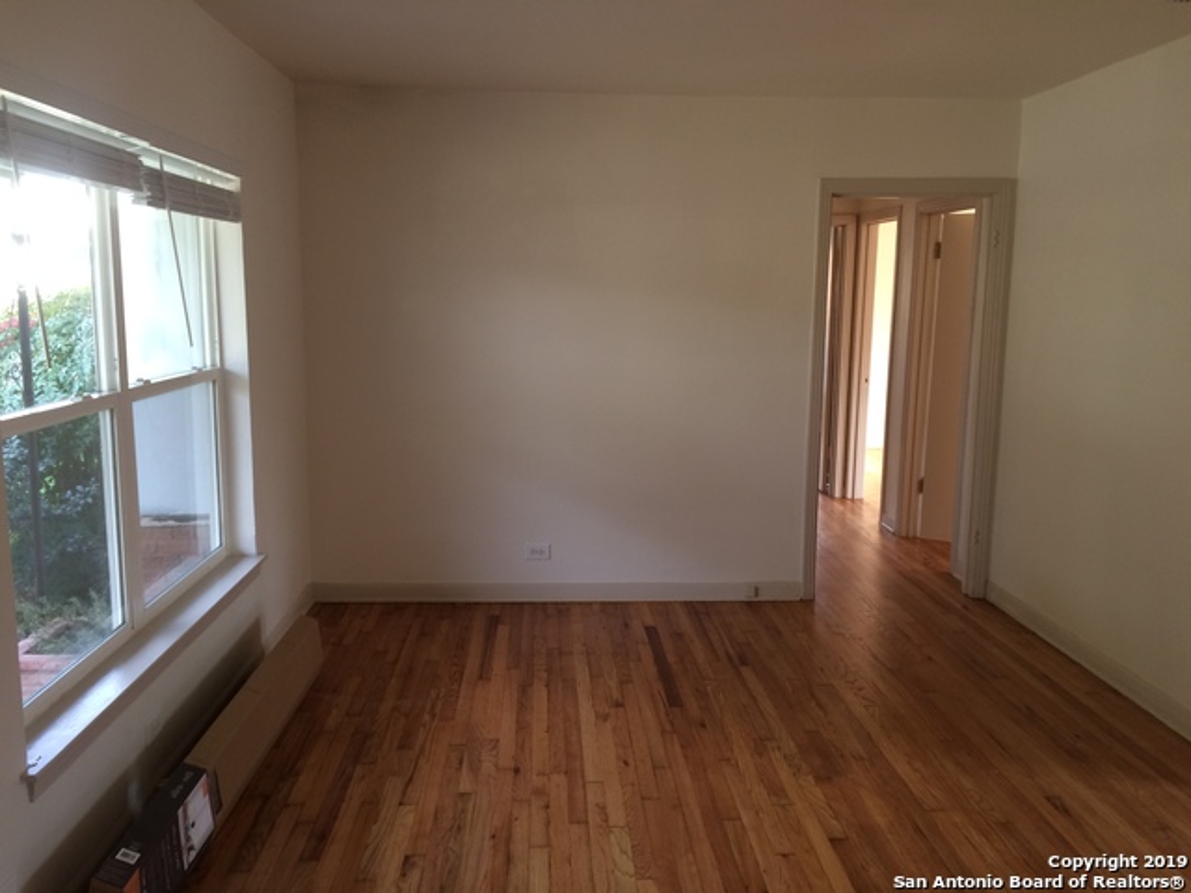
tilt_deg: -6.7
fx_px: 998
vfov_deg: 48.2
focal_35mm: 29
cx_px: 596
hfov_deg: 61.7
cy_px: 446
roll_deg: +0.1
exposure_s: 1/30
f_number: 2.2
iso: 64
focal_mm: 4.15
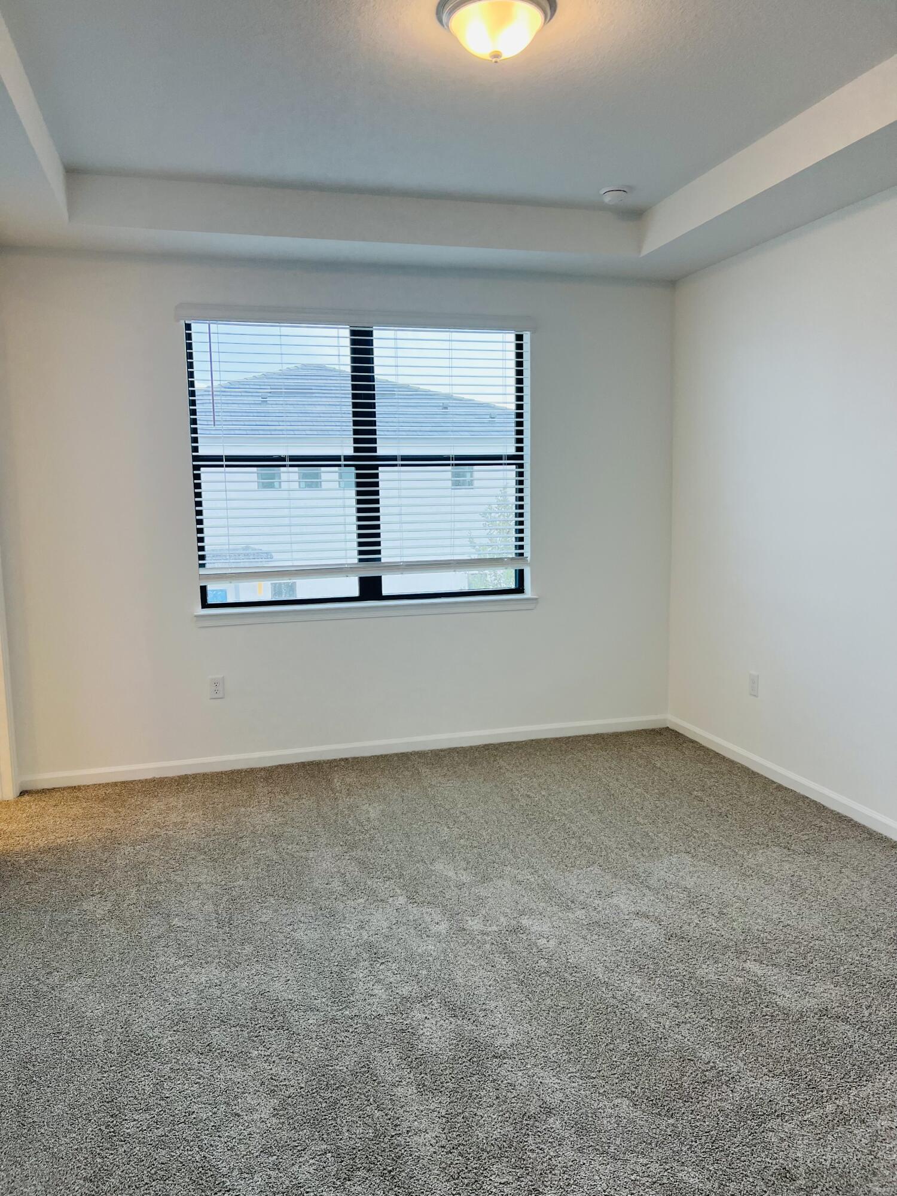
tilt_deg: -7.9
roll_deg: +0.7
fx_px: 898
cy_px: 598
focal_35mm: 26
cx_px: 448
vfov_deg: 67.3
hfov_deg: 53.1
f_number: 1.5
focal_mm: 5.7
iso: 64
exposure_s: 1/158
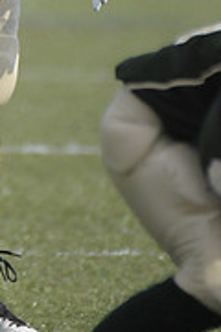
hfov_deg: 0.7
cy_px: -142
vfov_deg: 1.1
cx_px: -102
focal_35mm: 1933
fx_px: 17798
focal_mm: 400
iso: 1600
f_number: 4
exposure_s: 1/8000
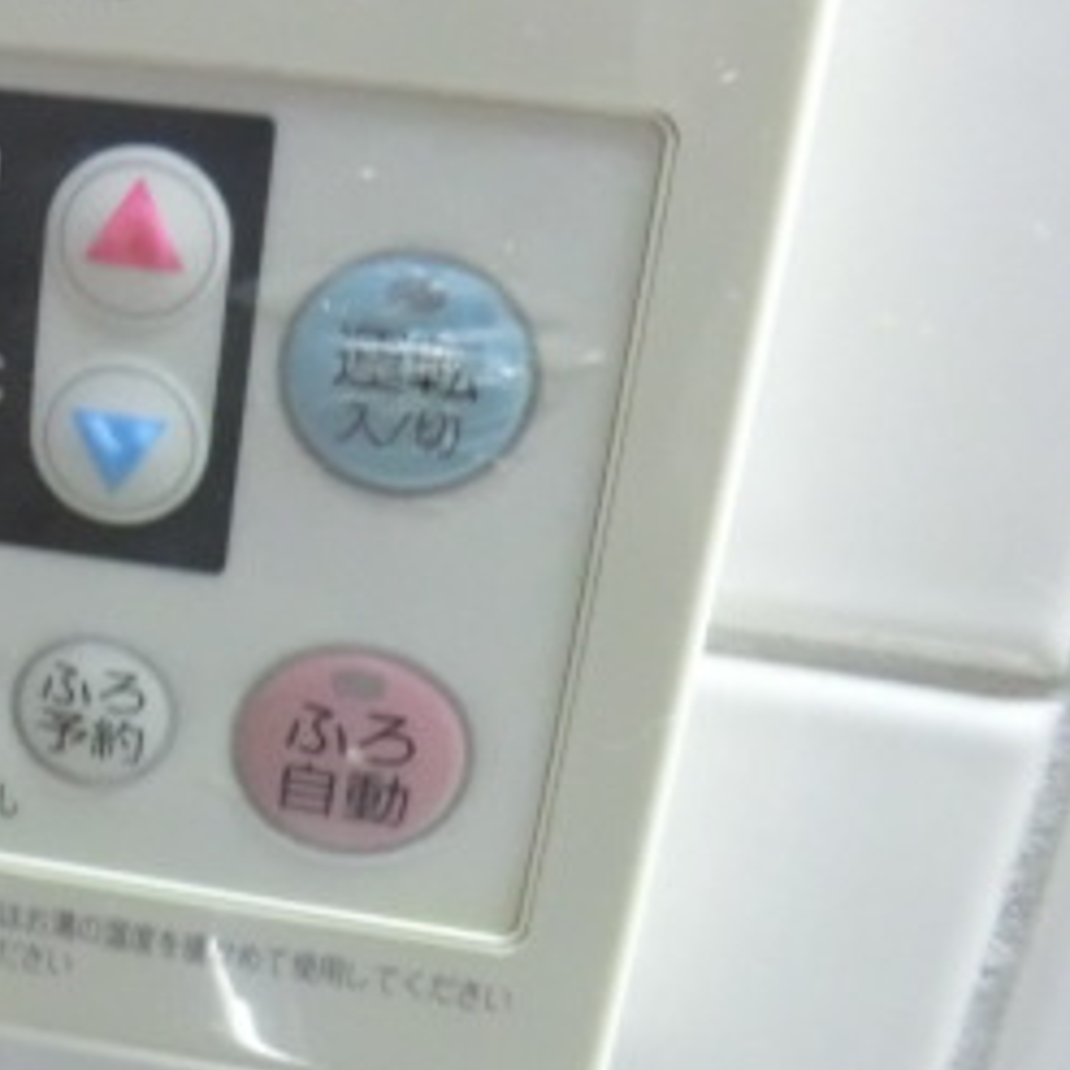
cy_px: 438
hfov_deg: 28.7
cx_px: -52
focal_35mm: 55
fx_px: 1923
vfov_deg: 31.0
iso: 800
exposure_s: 1/30
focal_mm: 4.3
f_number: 3.2
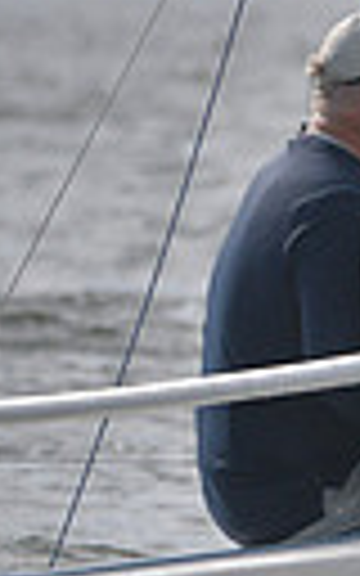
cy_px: 587
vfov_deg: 1.6
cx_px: 1282
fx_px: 20988
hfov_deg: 1.0
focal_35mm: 1337
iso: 400
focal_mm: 290
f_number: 8
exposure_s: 1/2000
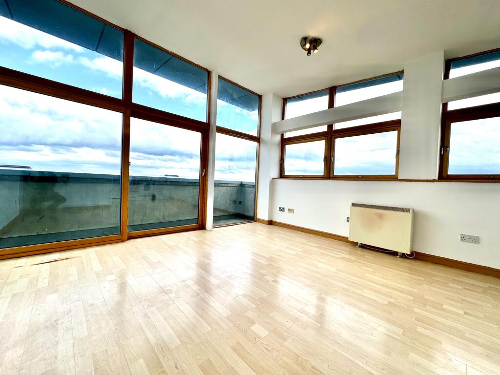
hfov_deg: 102.1
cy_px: 188
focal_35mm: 14
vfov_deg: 85.7
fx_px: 202
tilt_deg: -2.6
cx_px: 250
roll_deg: -2.5
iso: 40
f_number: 2.2
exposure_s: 1/1034
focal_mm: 2.22
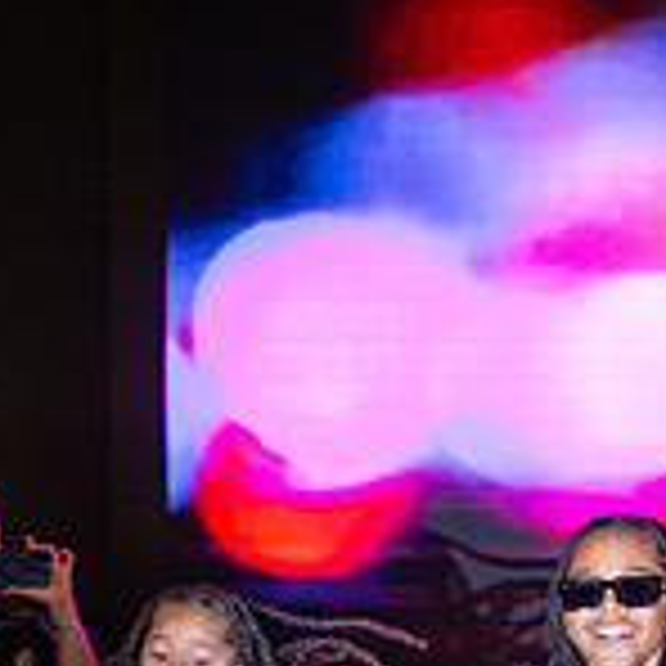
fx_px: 6291
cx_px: 467
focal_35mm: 289
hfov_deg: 6.1
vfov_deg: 6.0
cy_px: 848
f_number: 4
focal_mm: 70
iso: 1250
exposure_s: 1/200
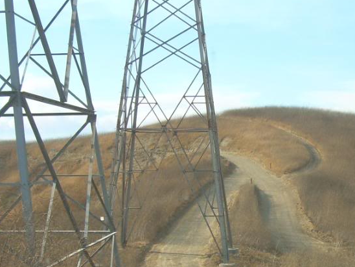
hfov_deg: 27.2
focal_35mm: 71
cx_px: 250
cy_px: 190
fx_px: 728
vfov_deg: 20.6
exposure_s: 1/193
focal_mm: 6.3
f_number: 4.6
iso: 50
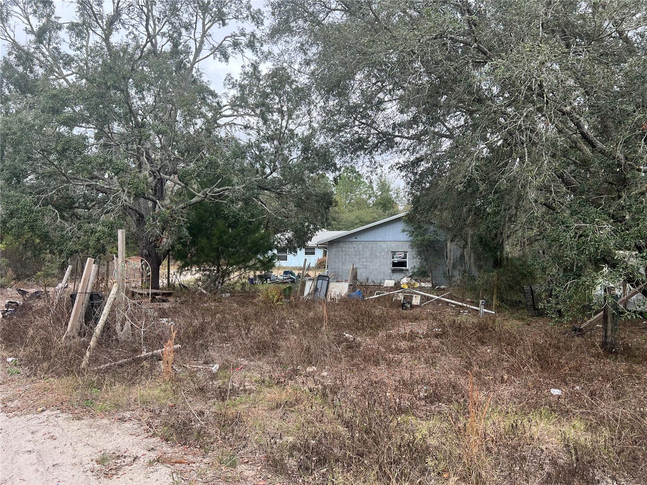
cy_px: 242
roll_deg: +0.9
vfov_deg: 53.1
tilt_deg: +2.9
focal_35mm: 26
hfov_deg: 67.3
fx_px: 486
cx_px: 324
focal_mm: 5.7
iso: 50
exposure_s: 1/700
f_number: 1.5
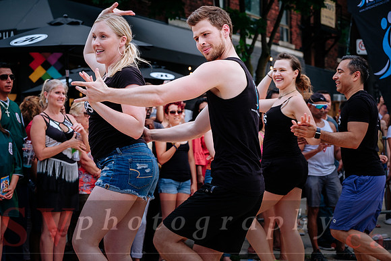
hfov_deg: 27.0
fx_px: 815
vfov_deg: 18.2
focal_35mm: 75
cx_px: 196
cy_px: 130
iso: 200
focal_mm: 50
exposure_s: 1/500
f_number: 4
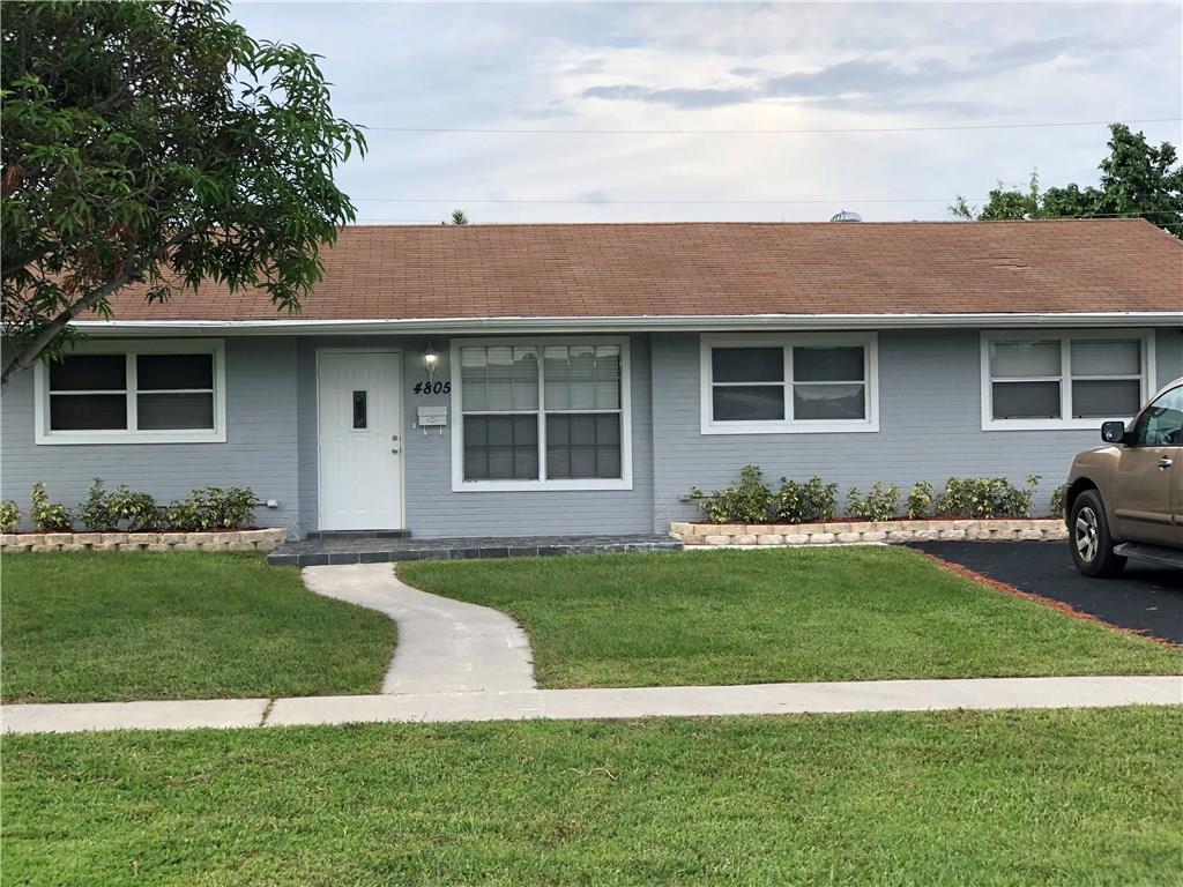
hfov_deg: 33.8
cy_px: 444
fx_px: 1948
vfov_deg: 25.7
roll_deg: -0.2
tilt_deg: +0.8
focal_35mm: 57
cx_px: 592
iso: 20
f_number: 2.8
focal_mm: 6.6
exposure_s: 1/129
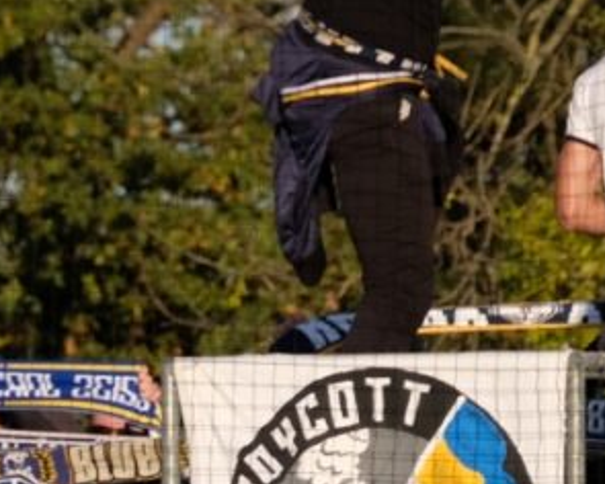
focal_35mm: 1048
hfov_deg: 1.8
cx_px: 342
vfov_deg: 1.5
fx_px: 18765
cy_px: 220
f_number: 8
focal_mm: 137.2
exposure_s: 1/350
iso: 200
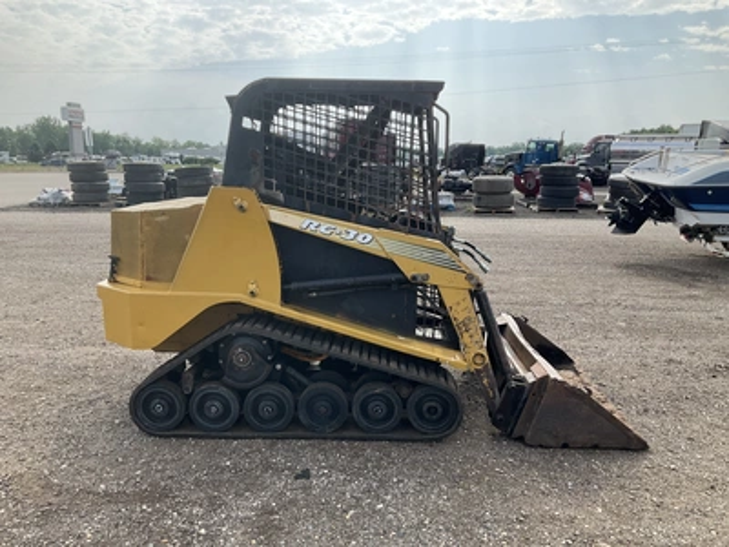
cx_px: 364
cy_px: 274
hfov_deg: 61.7
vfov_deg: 48.2
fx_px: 611
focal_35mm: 29
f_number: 1.8
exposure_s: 1/842
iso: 25
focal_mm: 3
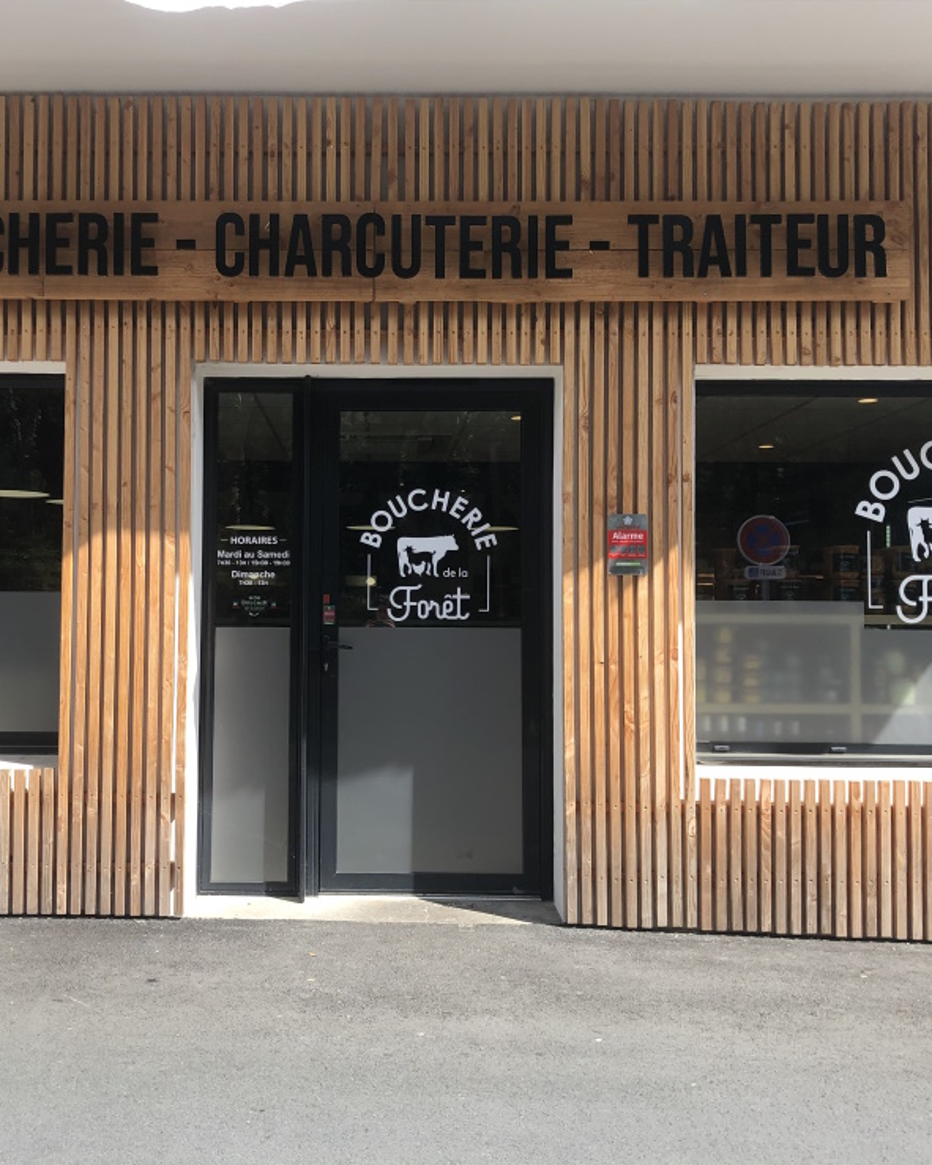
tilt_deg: +2.5
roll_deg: +0.3
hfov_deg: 39.9
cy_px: 579
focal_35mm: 37
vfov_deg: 49.1
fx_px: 1276
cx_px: 350
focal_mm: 4
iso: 20
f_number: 1.8
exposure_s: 1/666
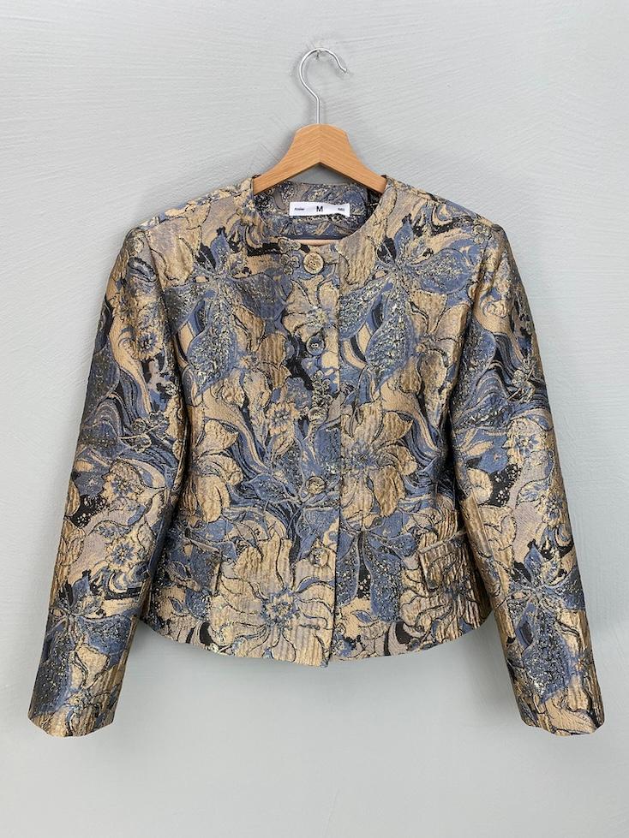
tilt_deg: -10.6
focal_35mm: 26
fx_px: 630
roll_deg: -0.7
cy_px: 419
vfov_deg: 67.3
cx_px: 314
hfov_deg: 53.1
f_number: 1.8
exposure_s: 1/100
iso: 80
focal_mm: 4.25
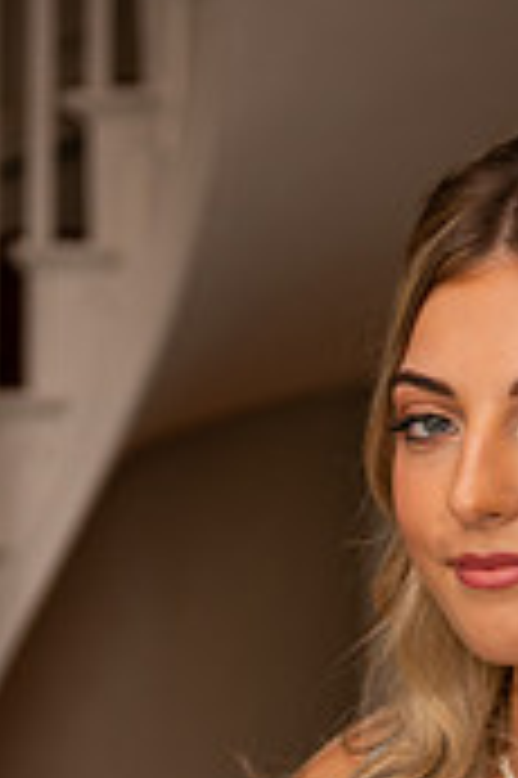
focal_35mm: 151
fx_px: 3265
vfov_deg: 13.2
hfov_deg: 9.0
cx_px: 455
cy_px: 994
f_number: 3.5
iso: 400
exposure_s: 1/160
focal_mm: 58
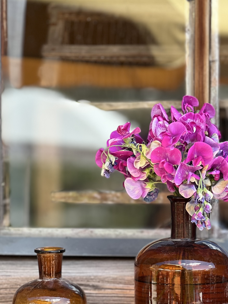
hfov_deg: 11.2
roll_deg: +0.0
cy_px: 221
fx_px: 1159
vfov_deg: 14.9
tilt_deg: -3.1
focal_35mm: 132
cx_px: 192
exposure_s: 1/121
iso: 40
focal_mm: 9
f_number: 2.8
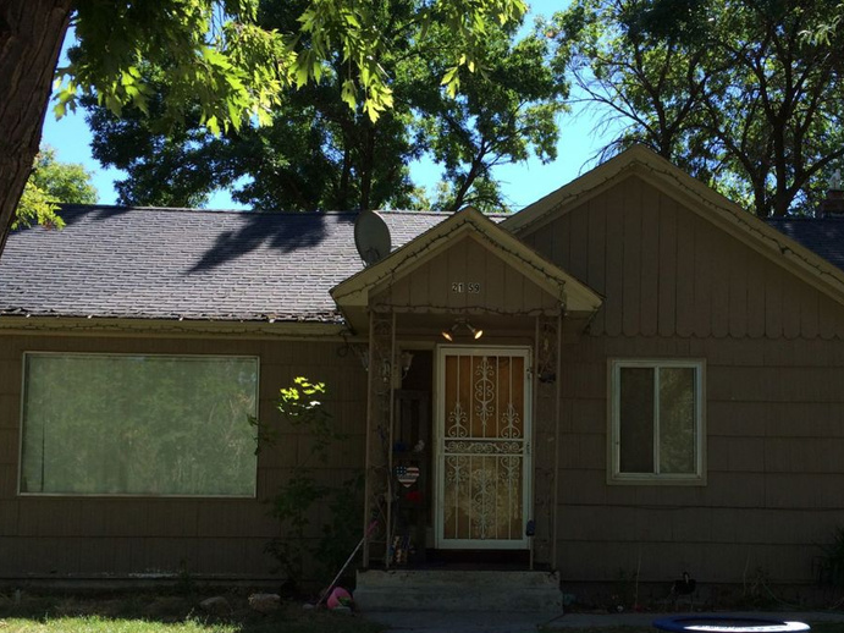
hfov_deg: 43.6
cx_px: 511
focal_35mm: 43
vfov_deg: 33.1
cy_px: 450
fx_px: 1048
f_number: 2.2
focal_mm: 4.15
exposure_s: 1/933
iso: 32
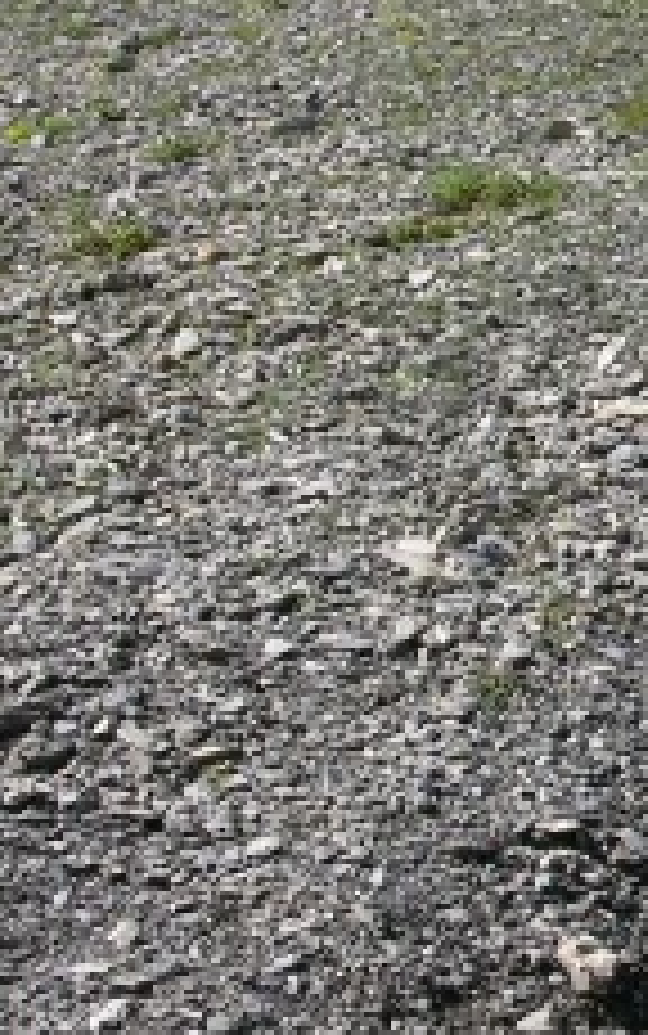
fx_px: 3499
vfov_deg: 16.8
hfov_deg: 10.1
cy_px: 477
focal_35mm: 124
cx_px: 1062
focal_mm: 8.9
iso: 50
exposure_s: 1/214
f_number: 5.6
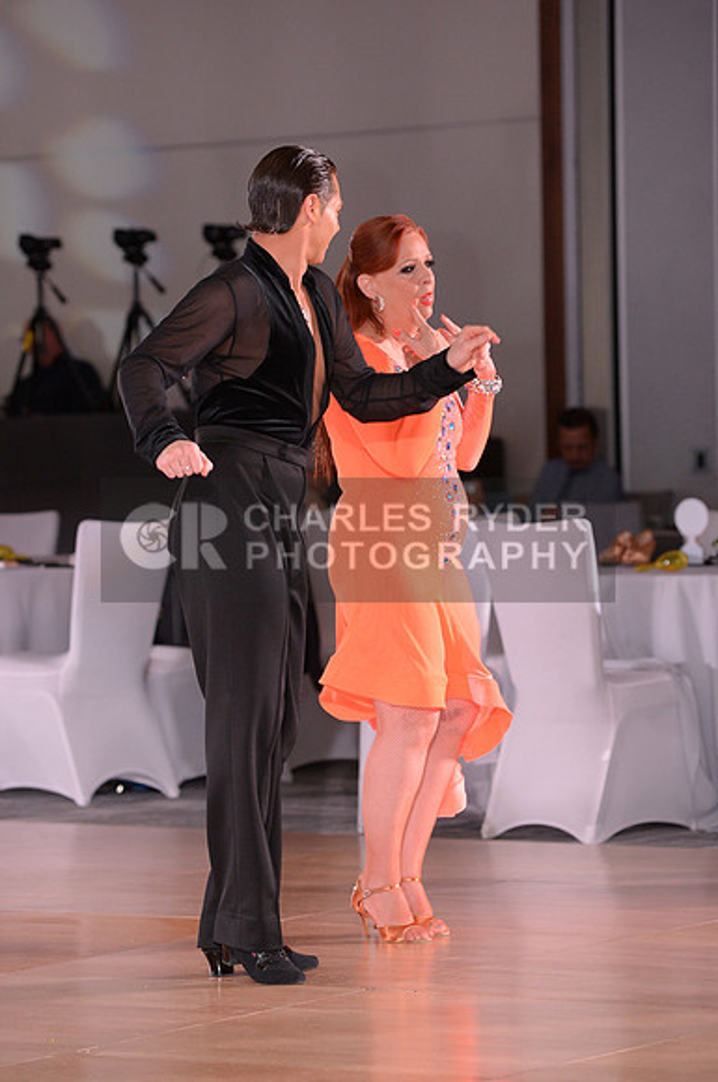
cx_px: 359
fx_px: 4351
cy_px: 541
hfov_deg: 9.4
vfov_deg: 14.2
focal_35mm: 145
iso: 3200
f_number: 5.6
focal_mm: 145
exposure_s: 1/250
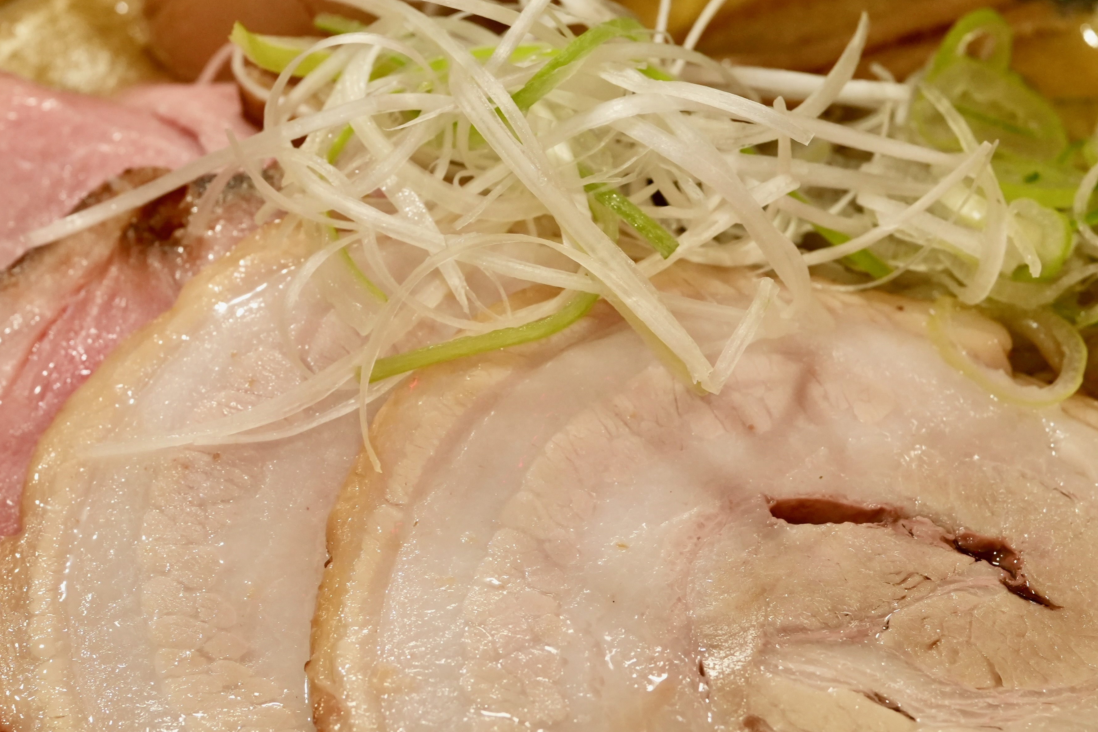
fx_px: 3020
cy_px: 400
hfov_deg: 20.6
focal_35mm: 99
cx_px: 515
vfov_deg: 13.8
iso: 2000
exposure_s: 1/40
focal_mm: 50
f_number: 7.1
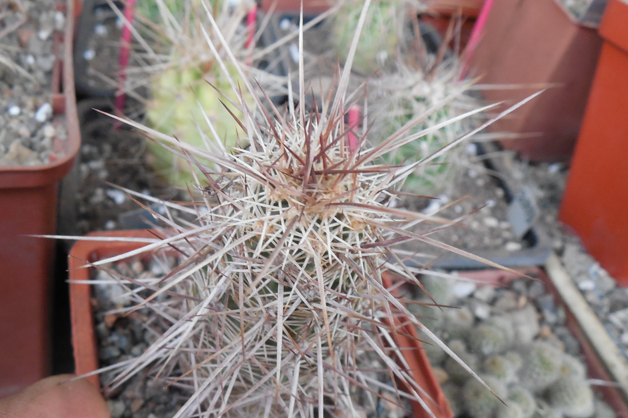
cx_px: 274
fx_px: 663
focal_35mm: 38
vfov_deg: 35.0
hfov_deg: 50.6
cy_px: 236
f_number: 3.6
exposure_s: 1/13
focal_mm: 5.6
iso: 400
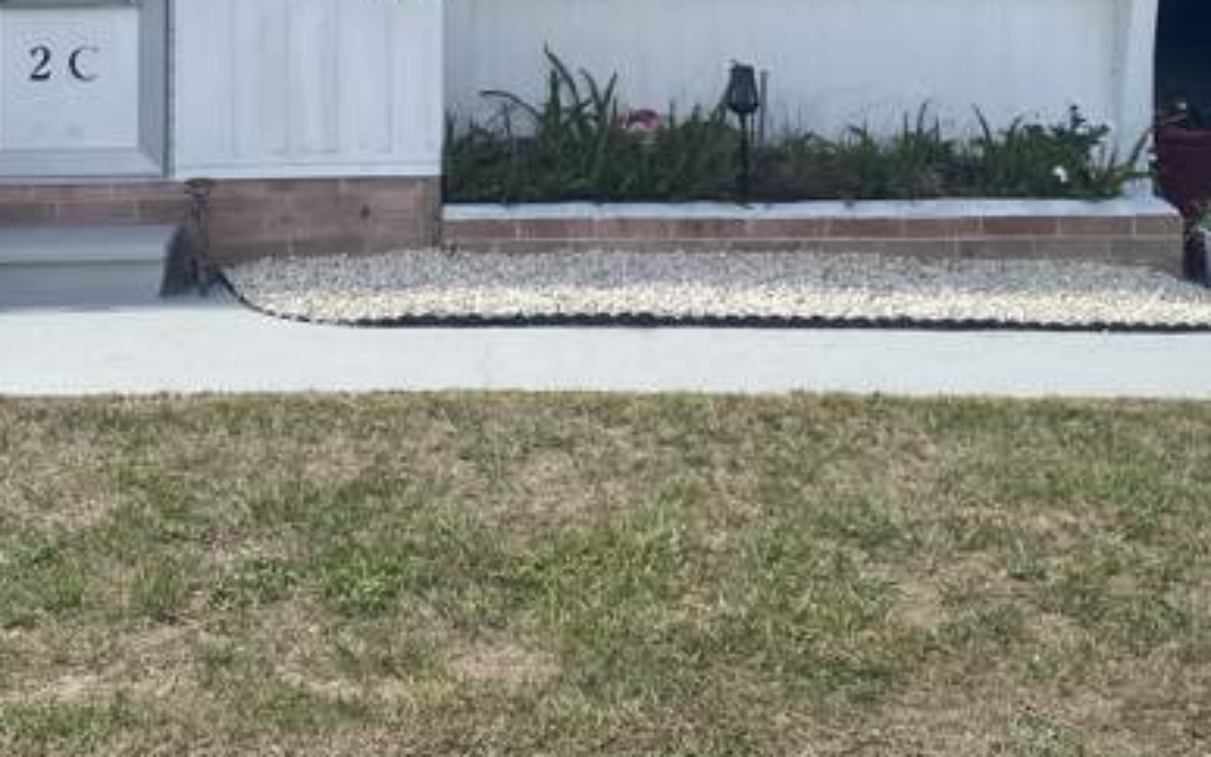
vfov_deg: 21.3
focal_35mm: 57
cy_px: -135
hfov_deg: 35.7
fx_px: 1881
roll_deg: +0.2
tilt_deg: -0.8
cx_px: 560
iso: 32
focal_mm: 4.25
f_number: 1.8
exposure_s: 1/3846
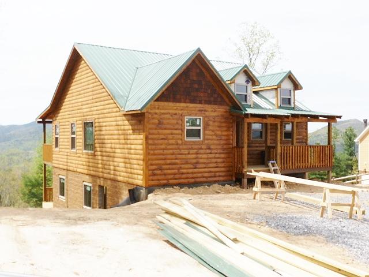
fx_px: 405
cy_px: 138
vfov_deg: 37.7
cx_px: 184
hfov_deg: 49.0
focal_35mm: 38
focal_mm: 6.8
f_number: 5
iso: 100
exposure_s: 1/500
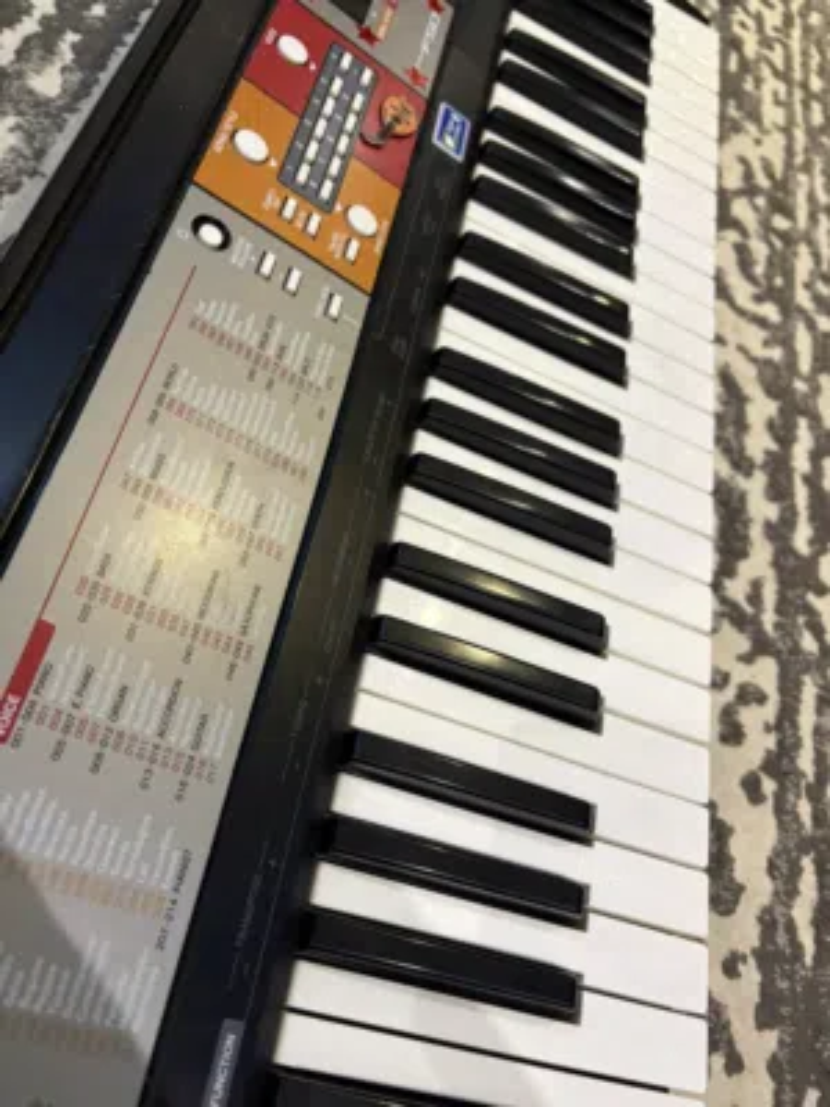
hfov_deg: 53.1
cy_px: 554
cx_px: 415
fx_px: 831
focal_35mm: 26
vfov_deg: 67.3
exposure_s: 1/50
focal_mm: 5.96
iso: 400
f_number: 1.6
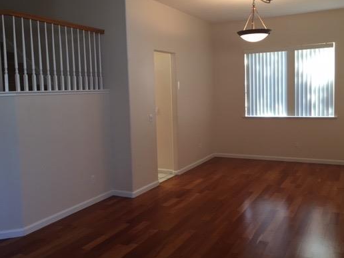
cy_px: 116
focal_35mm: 36
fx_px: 358
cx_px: 169
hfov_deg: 51.4
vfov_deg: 39.6
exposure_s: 1/30
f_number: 2.2
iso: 64
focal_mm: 4.15
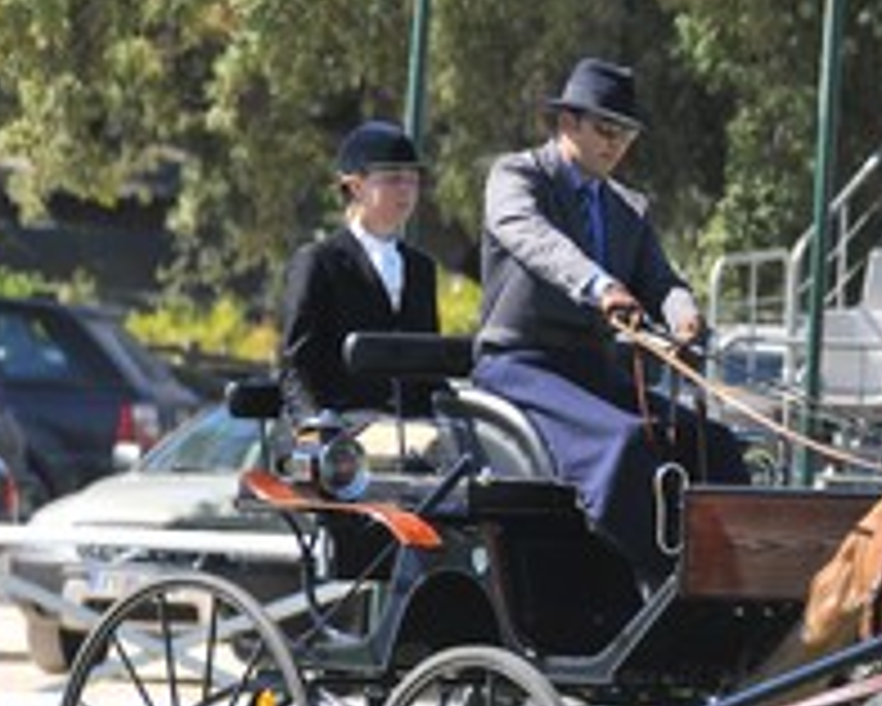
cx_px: 945
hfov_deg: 3.0
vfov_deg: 2.4
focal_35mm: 646
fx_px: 16871
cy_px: 474
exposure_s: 1/800
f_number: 5
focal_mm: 200
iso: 320
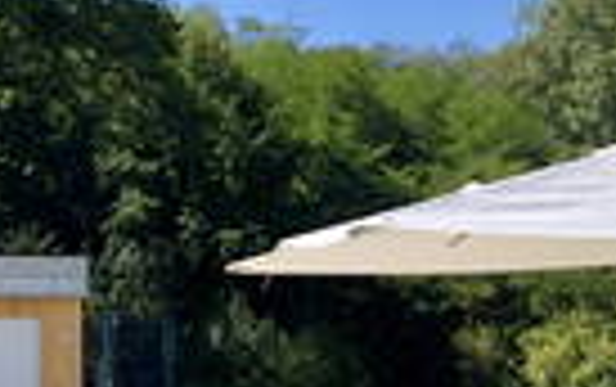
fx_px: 1311
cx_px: 634
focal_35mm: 78
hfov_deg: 25.0
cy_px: 351
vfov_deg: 16.5
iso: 20
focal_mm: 4
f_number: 1.8
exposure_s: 1/1799
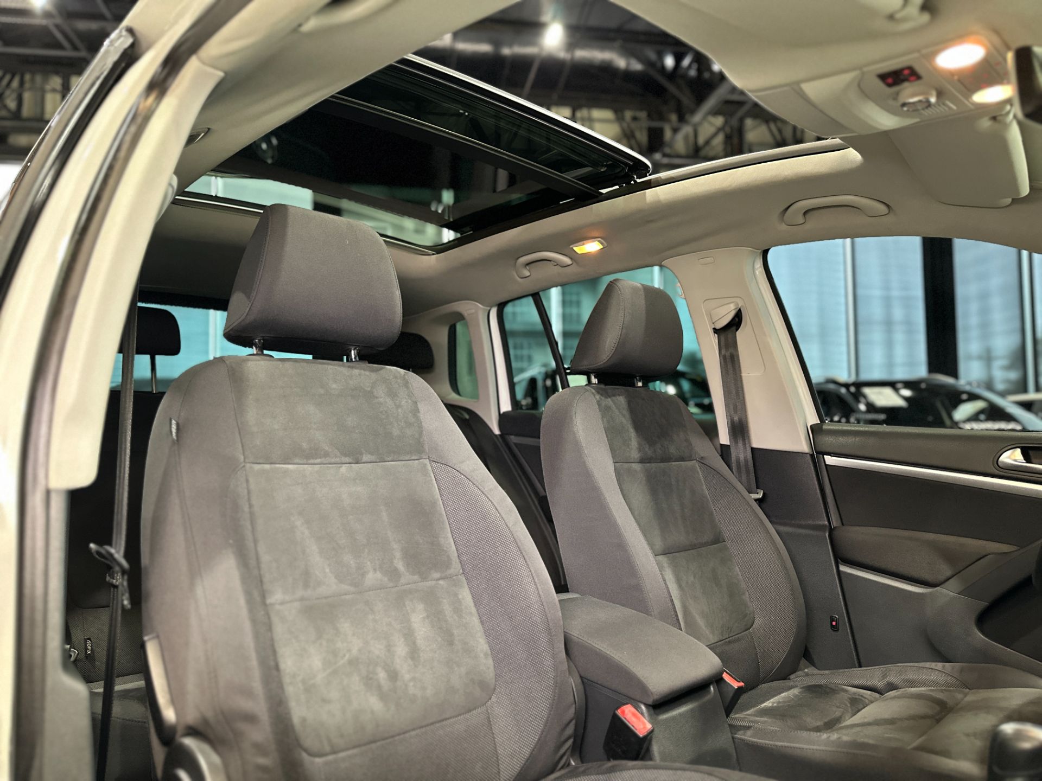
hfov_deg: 71.6
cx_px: 521
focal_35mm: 24
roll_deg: +0.4
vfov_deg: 56.8
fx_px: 722
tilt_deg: +3.1
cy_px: 390
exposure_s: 1/60
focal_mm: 6.86
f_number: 1.78
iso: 800
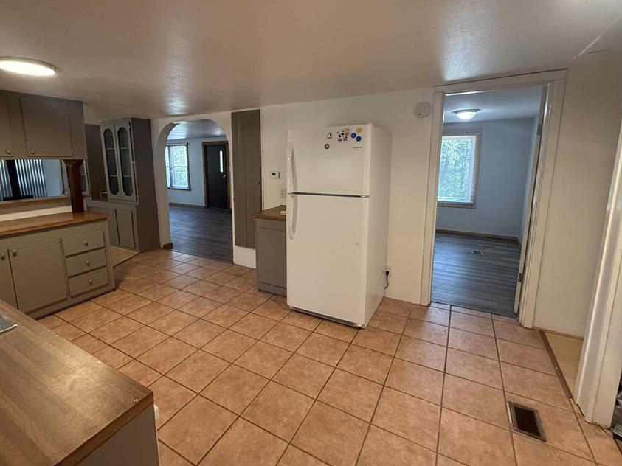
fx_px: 305
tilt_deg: -7.9
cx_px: 283
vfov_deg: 74.5
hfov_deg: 90.8
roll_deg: +0.0
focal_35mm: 17
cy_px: 208
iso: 500
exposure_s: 1/120
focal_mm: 2.22
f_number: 2.2
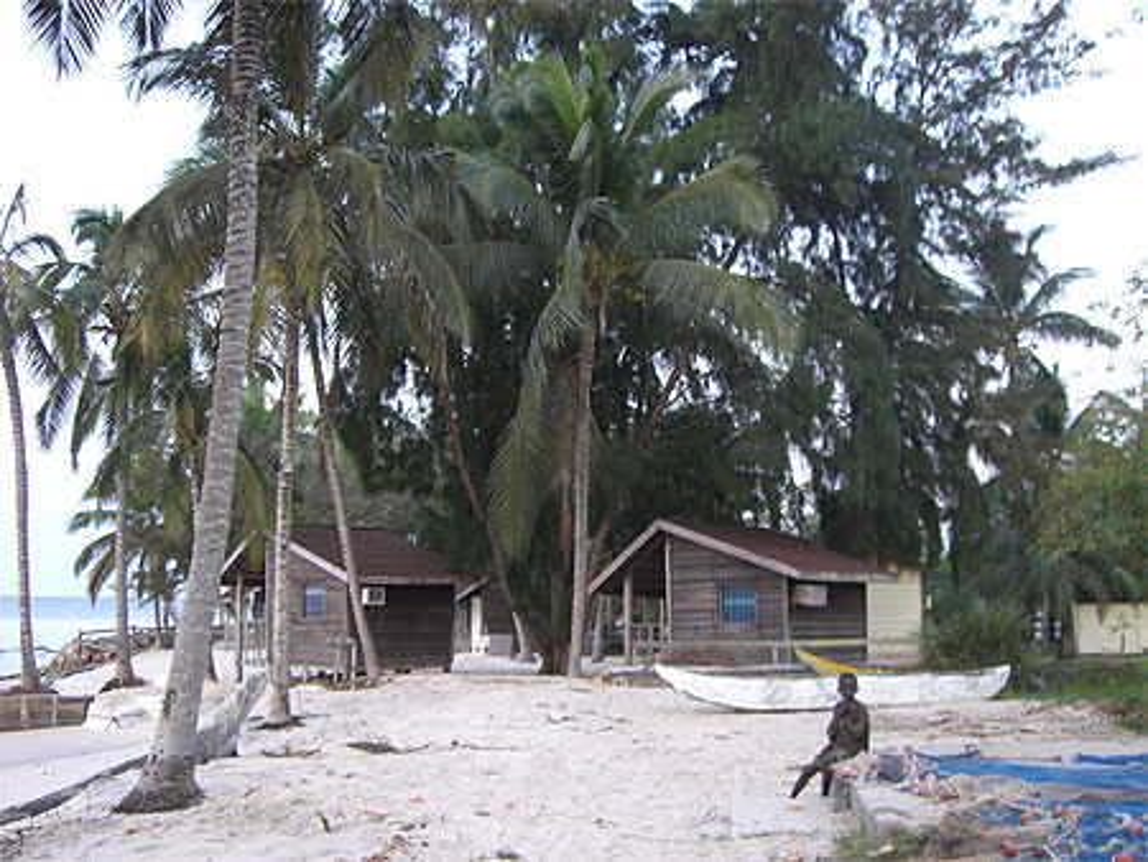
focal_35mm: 38
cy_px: 431
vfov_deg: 37.8
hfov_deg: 49.0
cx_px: 574
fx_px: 1261
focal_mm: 6.2
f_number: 2.7
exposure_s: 1/60
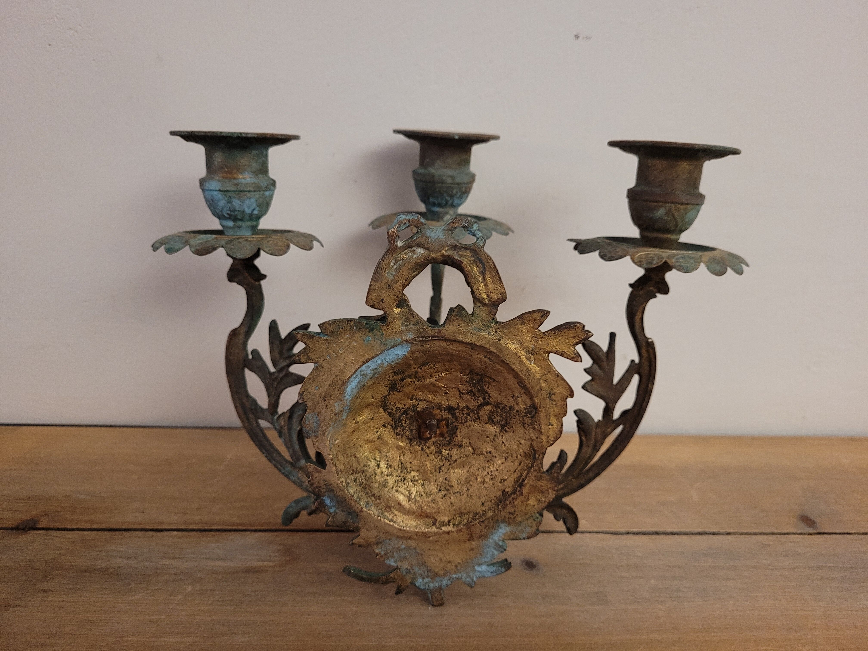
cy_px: 326
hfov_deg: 67.3
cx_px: 434
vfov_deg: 53.1
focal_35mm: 26
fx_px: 652
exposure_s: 1/33
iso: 500
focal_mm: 5.4
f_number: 1.8
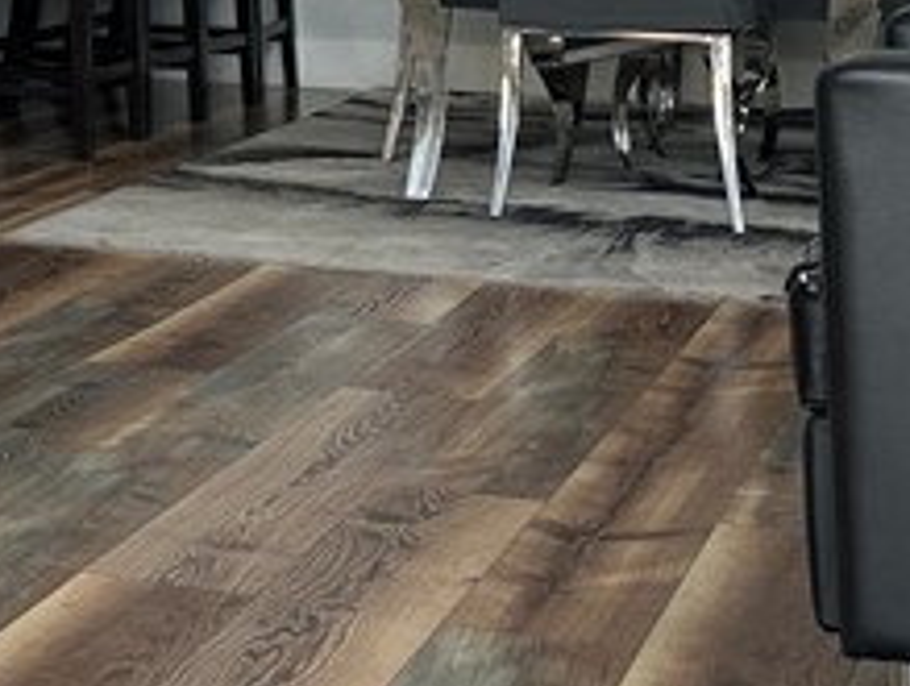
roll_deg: -0.3
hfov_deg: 15.9
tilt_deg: +3.8
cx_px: -515
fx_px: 2949
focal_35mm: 112
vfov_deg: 12.5
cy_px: -412
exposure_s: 1/168
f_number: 1.78
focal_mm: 6.86
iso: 64
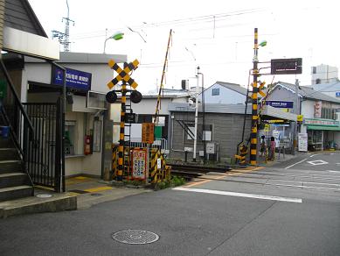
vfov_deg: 44.2
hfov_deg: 56.8
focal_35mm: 32
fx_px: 314
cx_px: 170
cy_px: 128
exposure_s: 1/250
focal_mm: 5.7
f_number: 2.9
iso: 100
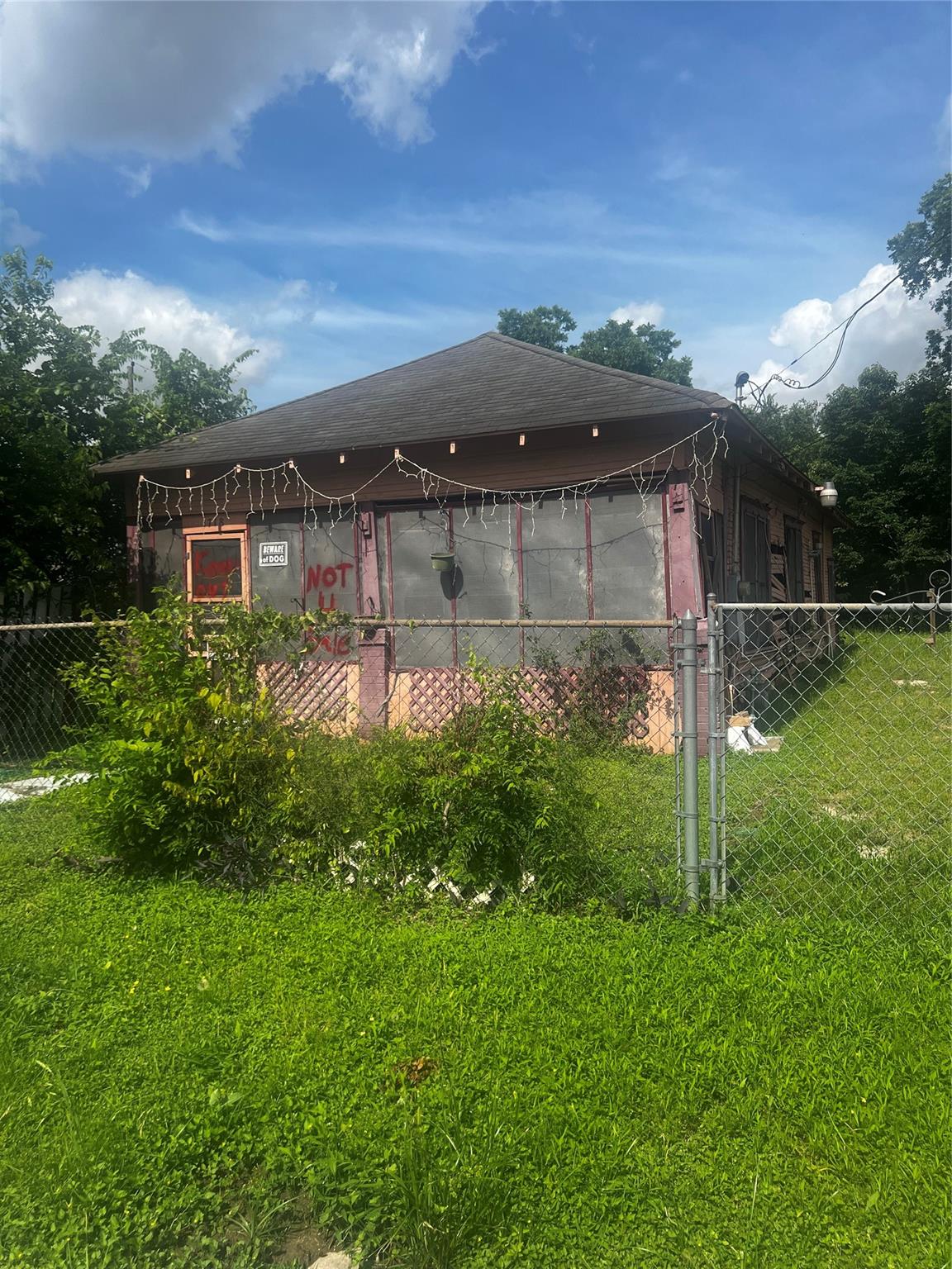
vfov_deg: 67.3
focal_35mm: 26
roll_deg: +1.8
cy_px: 634
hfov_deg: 53.1
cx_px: 476
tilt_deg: -1.1
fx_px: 953
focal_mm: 5.7
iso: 50
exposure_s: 1/3704
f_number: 1.5
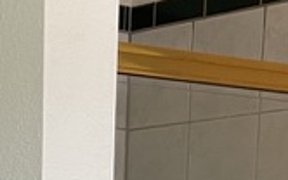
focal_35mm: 170
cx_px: -43
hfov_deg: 12.1
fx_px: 1335
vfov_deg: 6.6
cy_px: 646
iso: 80
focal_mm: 4.2
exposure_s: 1/60
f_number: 1.6
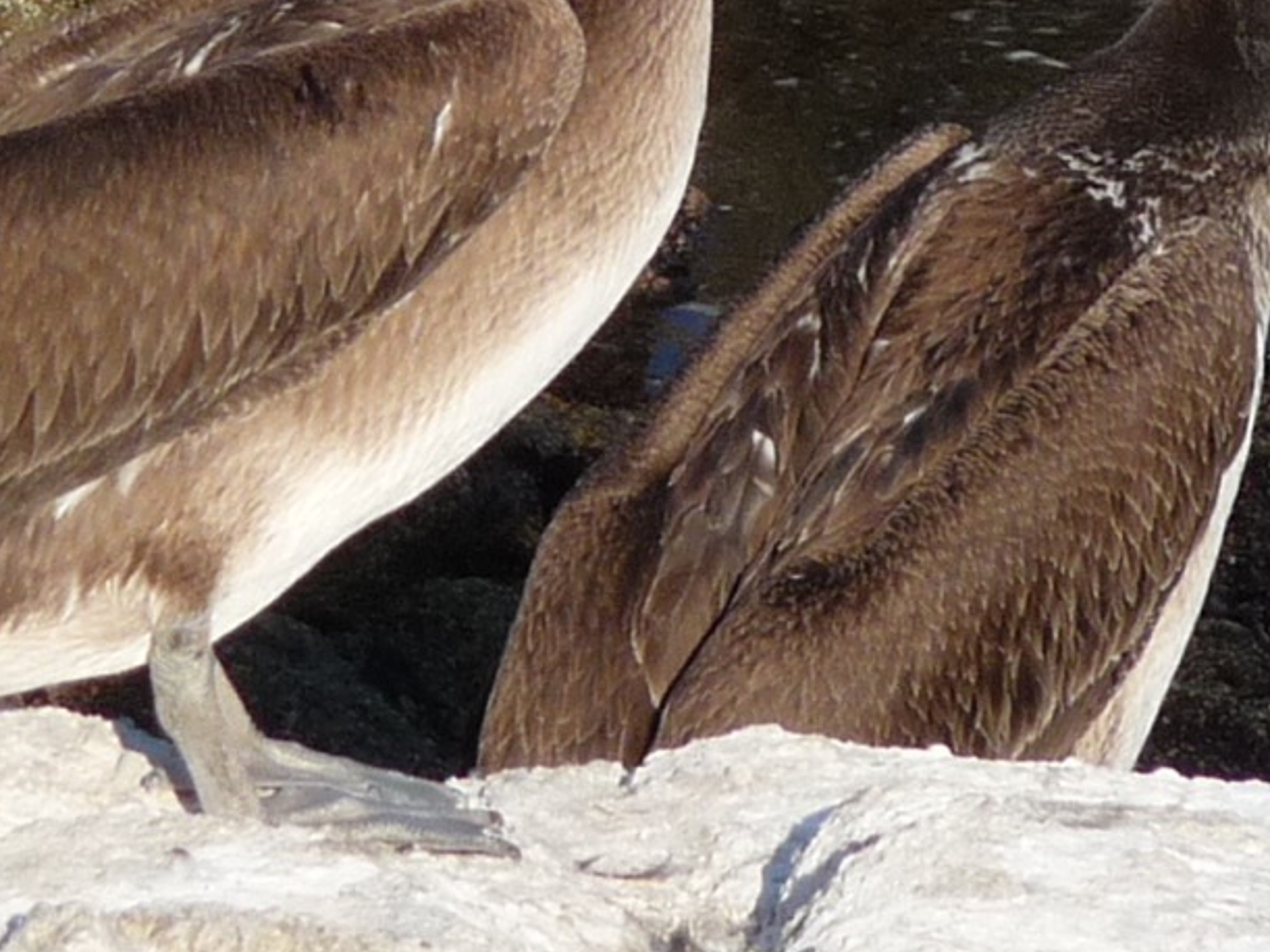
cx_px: 563
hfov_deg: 1.8
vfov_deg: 1.4
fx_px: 39689
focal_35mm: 1082
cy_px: 62
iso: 100
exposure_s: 1/500
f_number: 4.9
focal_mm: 47
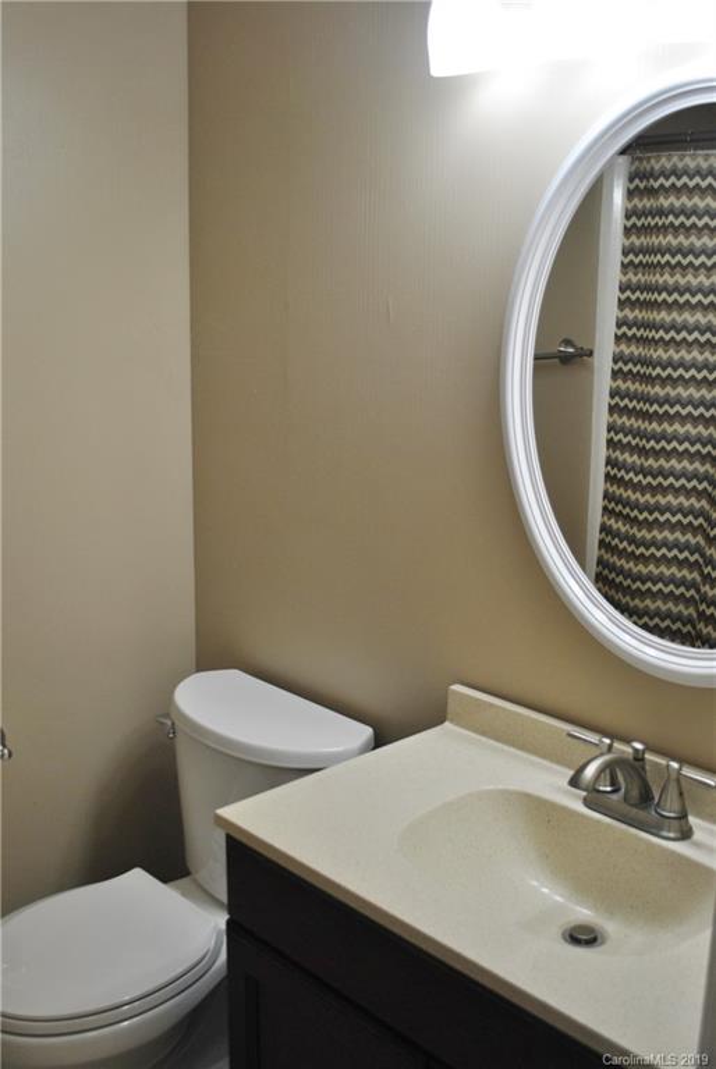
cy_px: 534
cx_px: 358
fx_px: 1071
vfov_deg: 53.1
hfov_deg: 37.0
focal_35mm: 36
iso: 200
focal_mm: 24
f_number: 4
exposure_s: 1/60
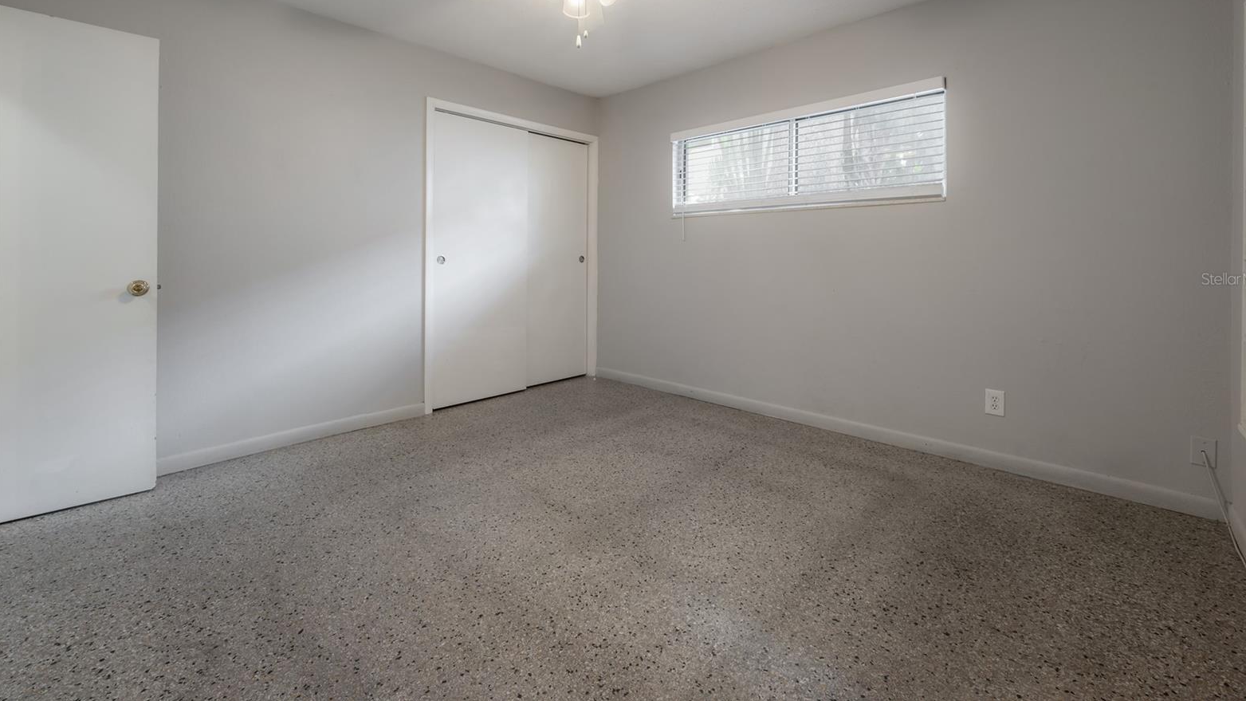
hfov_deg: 103.0
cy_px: 279
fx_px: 496
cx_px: 635
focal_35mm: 15
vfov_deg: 69.8
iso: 320
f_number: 9
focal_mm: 14
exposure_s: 1/40
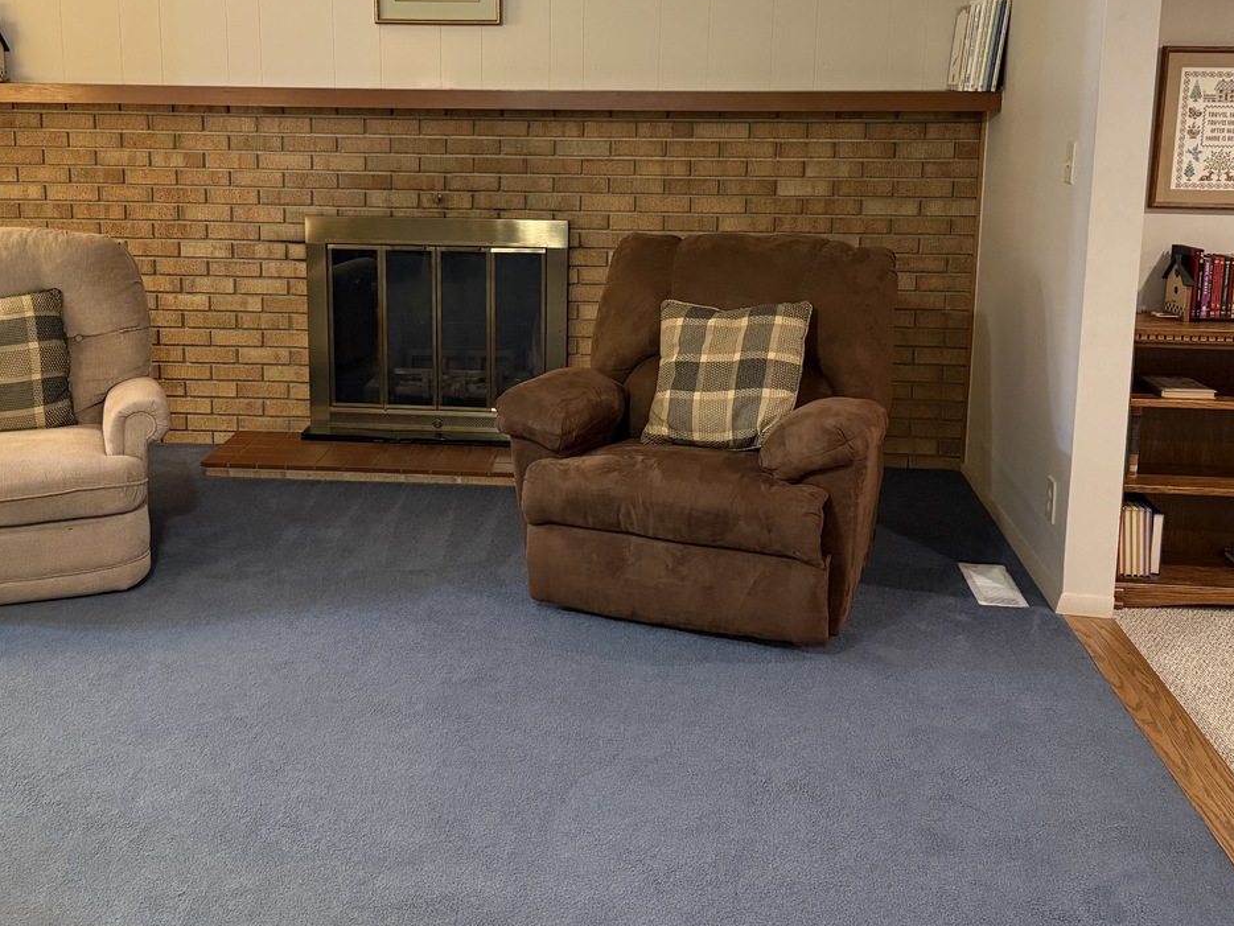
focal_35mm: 37
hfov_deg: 50.0
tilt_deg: -9.3
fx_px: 1319
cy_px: 297
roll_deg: -0.4
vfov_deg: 38.2
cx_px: 548
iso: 500
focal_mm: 6.76
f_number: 1.78
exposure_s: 1/60
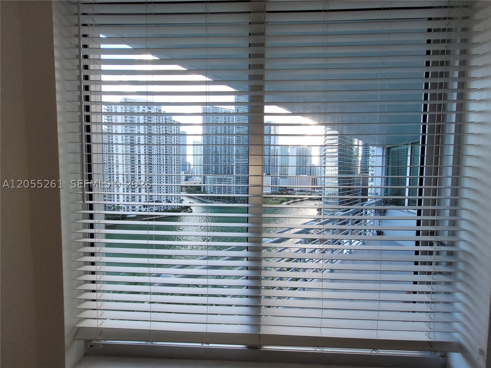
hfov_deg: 106.2
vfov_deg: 89.9
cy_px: 184
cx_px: 246
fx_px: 184
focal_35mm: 13
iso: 40
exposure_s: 1/120
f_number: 2.2
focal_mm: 1.74
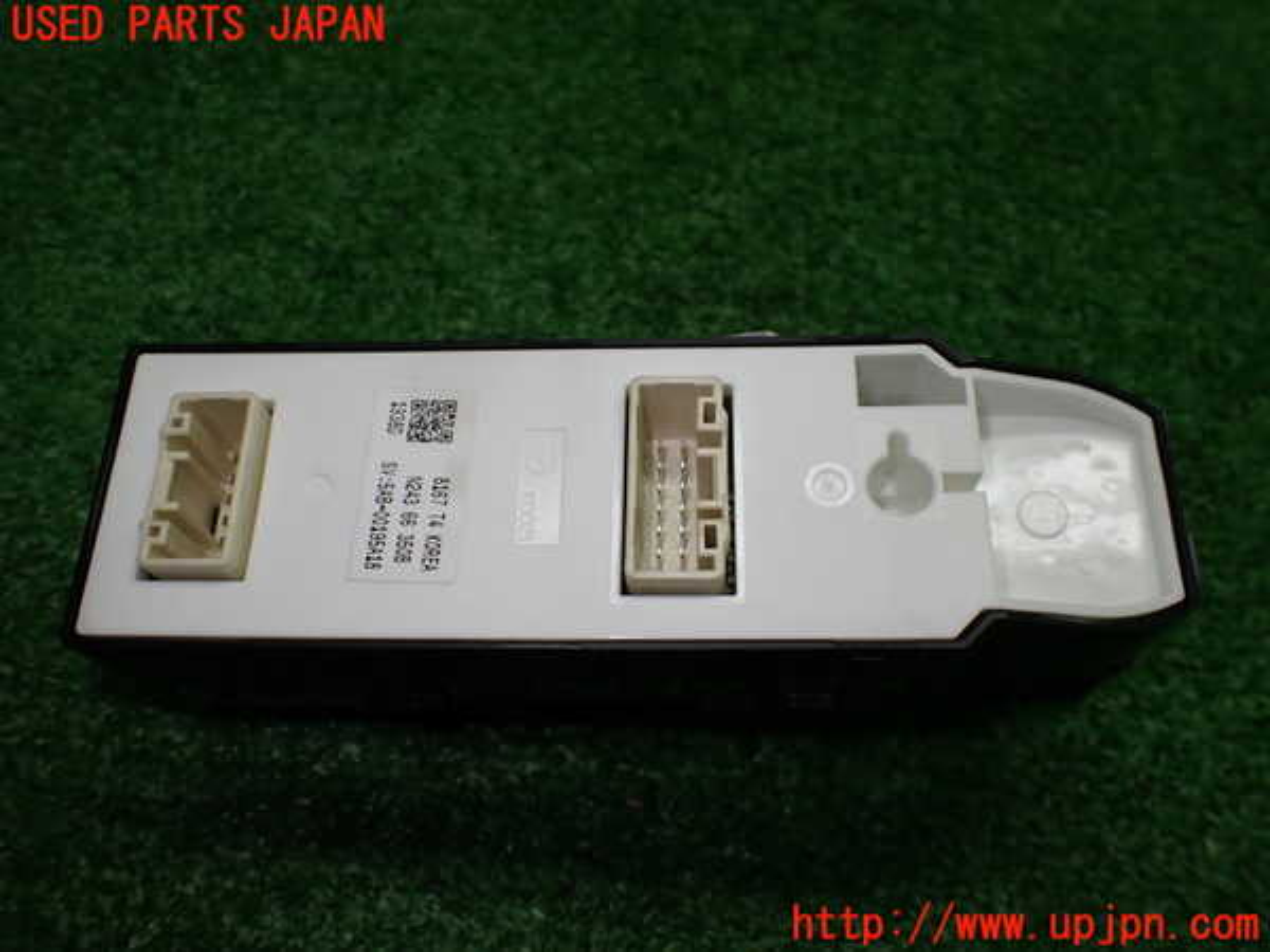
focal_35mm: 30
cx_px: 635
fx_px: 1101
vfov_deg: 46.8
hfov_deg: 60.0
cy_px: 476
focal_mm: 5.4
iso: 100
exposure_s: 1/125
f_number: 2.3
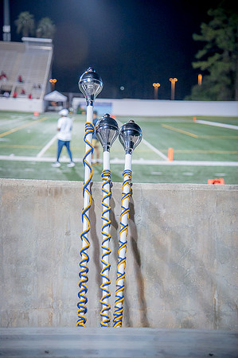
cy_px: 179
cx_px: 119
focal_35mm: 62
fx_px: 616
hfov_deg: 21.9
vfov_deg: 32.4
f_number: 4
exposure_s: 1/200
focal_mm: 62
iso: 2000
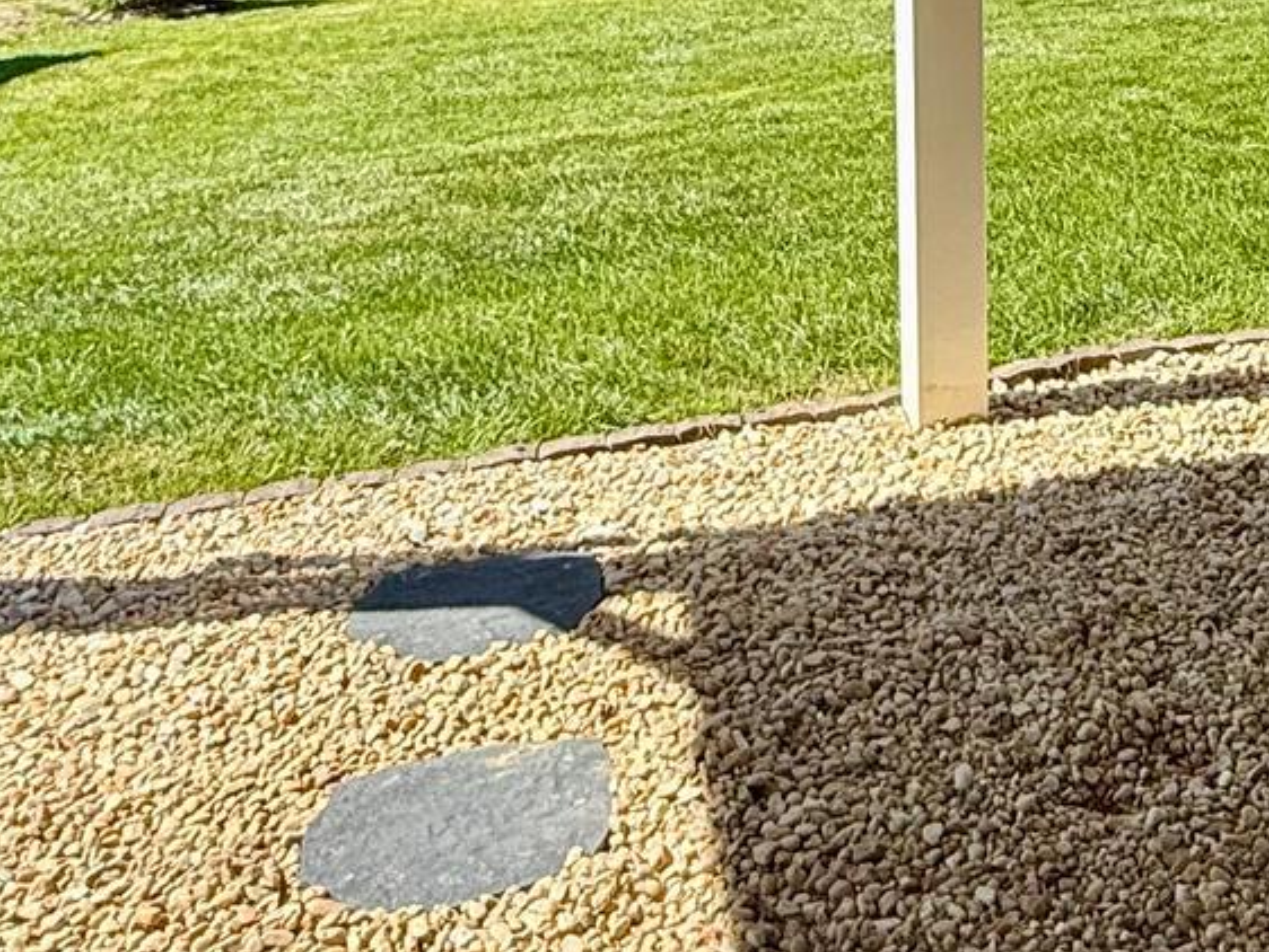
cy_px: -111
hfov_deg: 35.0
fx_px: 1870
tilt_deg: -7.5
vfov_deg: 26.2
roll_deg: -0.3
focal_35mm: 51
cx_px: 1172
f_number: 2.2
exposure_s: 1/1050
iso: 50
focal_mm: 2.22
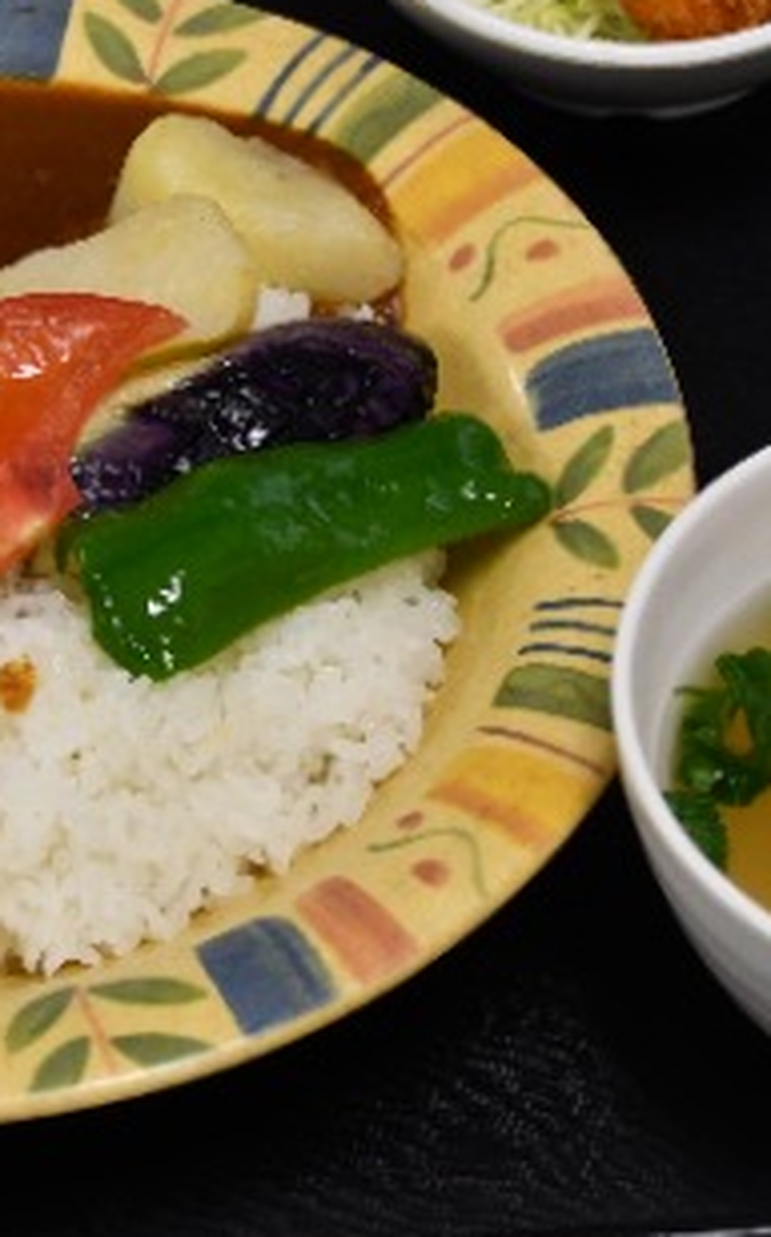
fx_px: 5524
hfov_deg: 8.0
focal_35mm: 164
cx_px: 145
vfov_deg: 12.8
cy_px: 442
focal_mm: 50
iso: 640
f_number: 4.8
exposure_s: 1/100
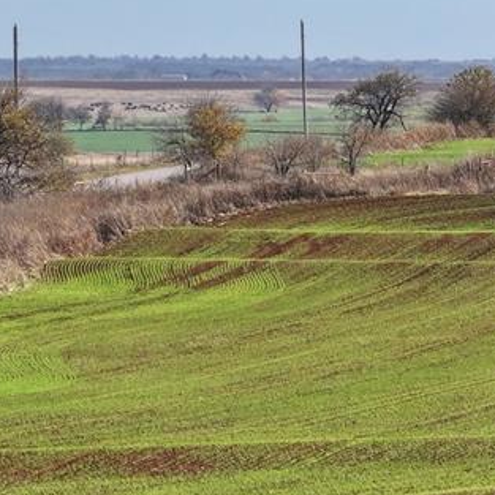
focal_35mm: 480
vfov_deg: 3.7
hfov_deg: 3.6
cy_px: 242
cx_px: -242
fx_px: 7766
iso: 100
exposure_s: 1/640
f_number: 3.4
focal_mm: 30.71
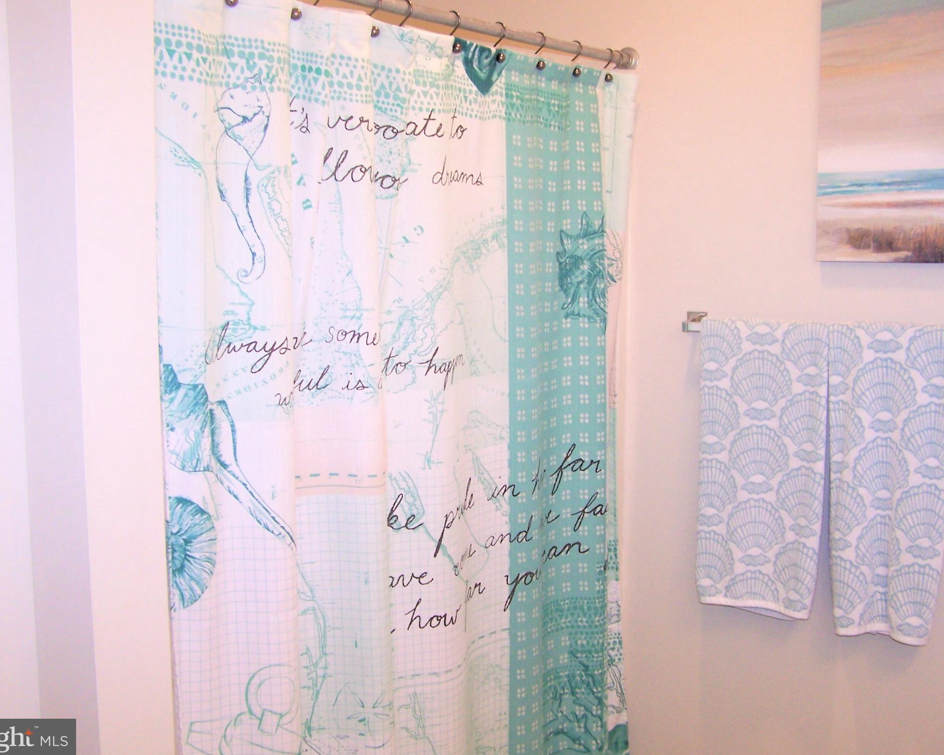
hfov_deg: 45.8
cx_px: 461
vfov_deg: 37.3
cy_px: 378
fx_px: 1118
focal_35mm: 40
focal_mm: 6.3
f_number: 2.8
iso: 140
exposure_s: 1/60
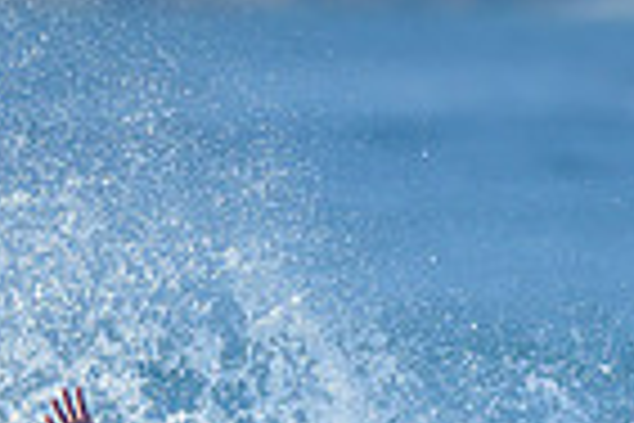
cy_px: 962
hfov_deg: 0.6
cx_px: 63
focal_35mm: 3640
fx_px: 64099
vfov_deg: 0.4
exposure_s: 1/2000
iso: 400
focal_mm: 800
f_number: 6.3
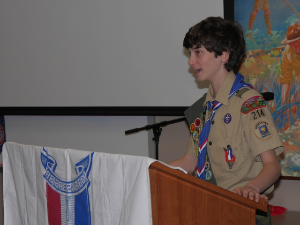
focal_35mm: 110
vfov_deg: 13.5
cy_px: 112
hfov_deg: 17.9
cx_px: 150
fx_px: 953
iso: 200
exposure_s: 1/125
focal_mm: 55
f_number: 5.1
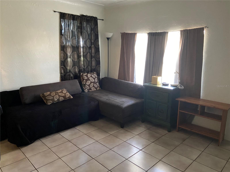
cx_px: 115
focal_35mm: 26
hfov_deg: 67.3
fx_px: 173
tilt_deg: -13.2
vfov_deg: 53.1
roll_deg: -0.5
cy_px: 86
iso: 500
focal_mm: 4.25
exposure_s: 1/30
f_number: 1.8
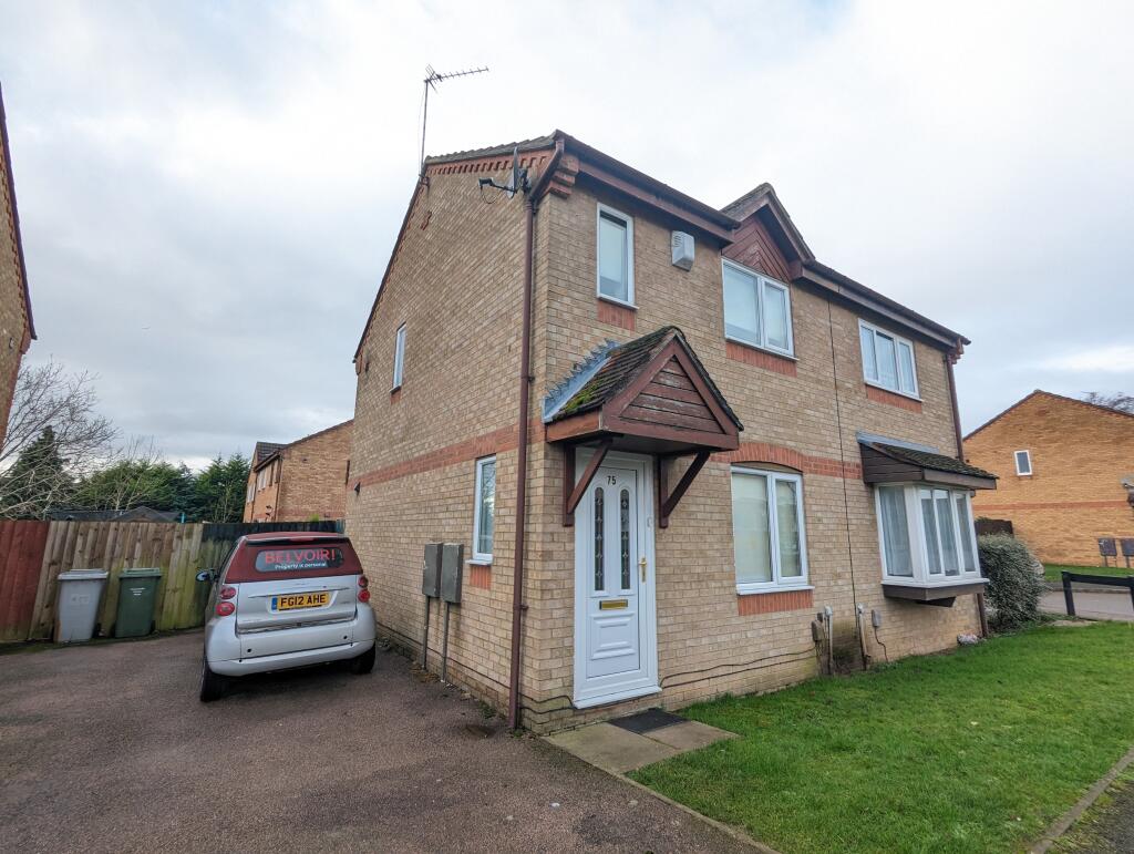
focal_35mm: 16
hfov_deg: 94.4
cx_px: 567
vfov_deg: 78.2
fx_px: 525
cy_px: 427
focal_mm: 2.35
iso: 51
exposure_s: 1/280
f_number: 2.2
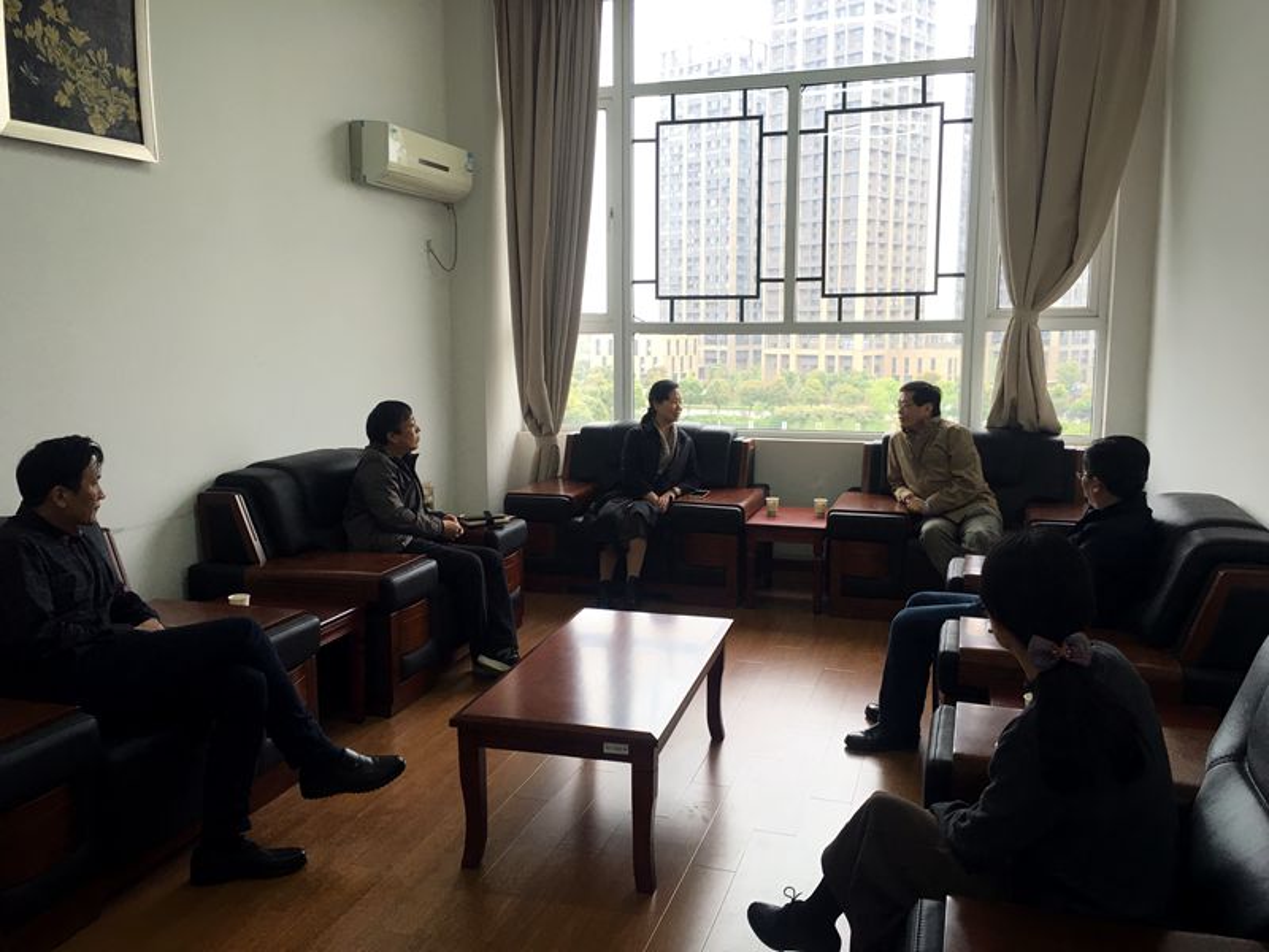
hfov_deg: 61.7
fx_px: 1063
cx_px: 634
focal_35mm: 29
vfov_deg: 48.2
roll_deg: -0.3
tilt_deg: -6.6
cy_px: 476
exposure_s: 1/33
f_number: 2.2
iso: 25
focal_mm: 4.15
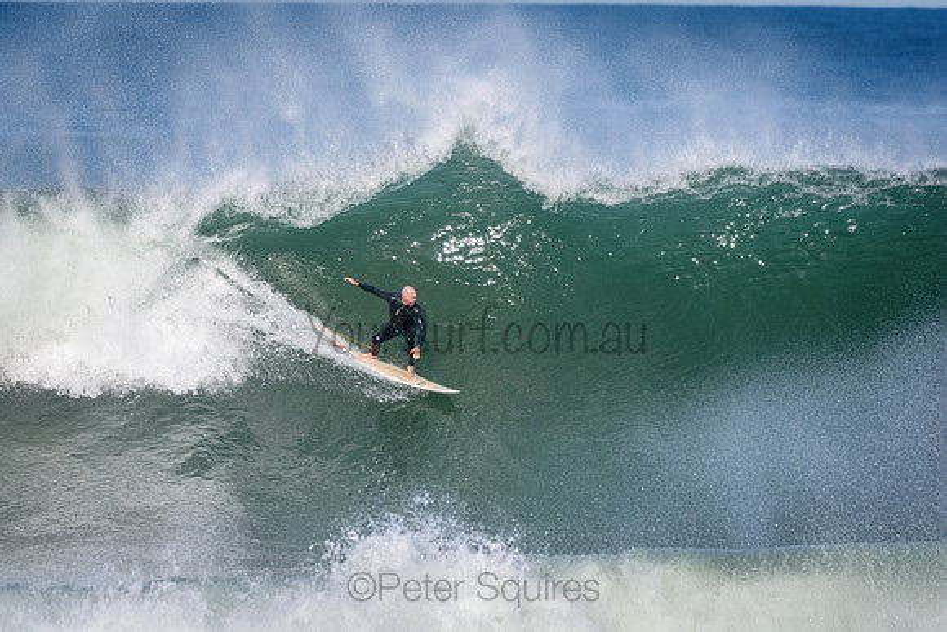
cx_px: 474
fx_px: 14602
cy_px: 316
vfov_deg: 2.5
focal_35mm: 555
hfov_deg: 3.7
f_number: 5.6
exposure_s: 1/2000
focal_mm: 370
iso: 360
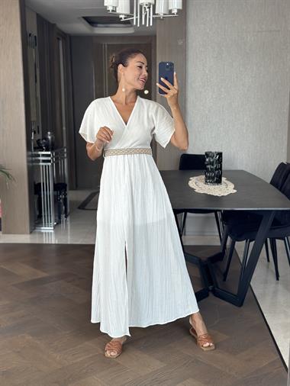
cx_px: 145
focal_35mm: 48
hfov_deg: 30.3
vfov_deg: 39.6
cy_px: 193
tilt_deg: -16.9
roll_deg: -0.2
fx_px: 536
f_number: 1.78
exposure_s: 1/146
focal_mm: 6.86
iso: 100
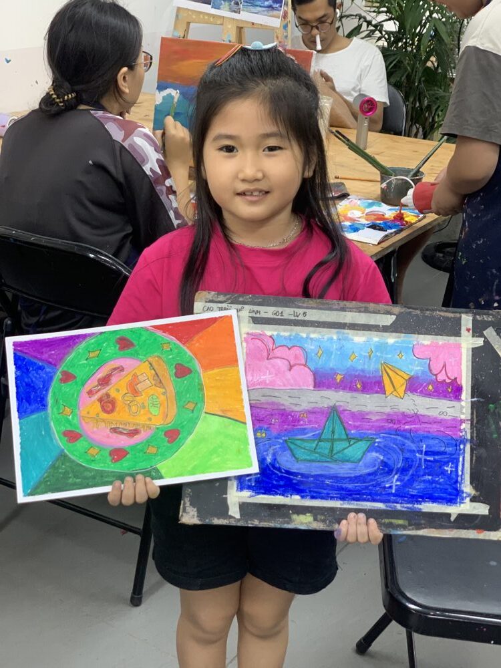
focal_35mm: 52
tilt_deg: -23.0
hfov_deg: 28.0
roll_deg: -2.5
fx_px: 1003
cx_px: 250
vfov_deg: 36.8
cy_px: 334
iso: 100
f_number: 2.4
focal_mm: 6
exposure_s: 1/100
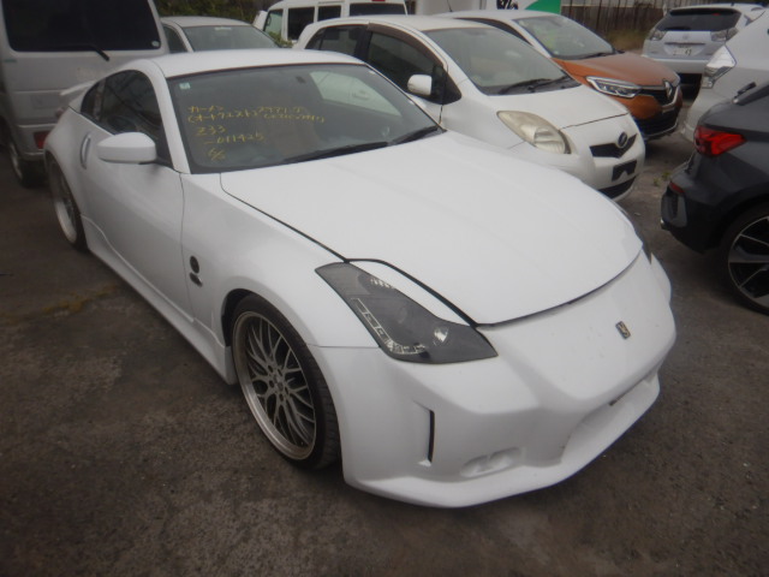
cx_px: 384
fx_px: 533
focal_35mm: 24
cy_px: 288
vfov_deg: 56.8
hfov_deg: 71.6
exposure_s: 1/200
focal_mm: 4.3
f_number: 2.8
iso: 125
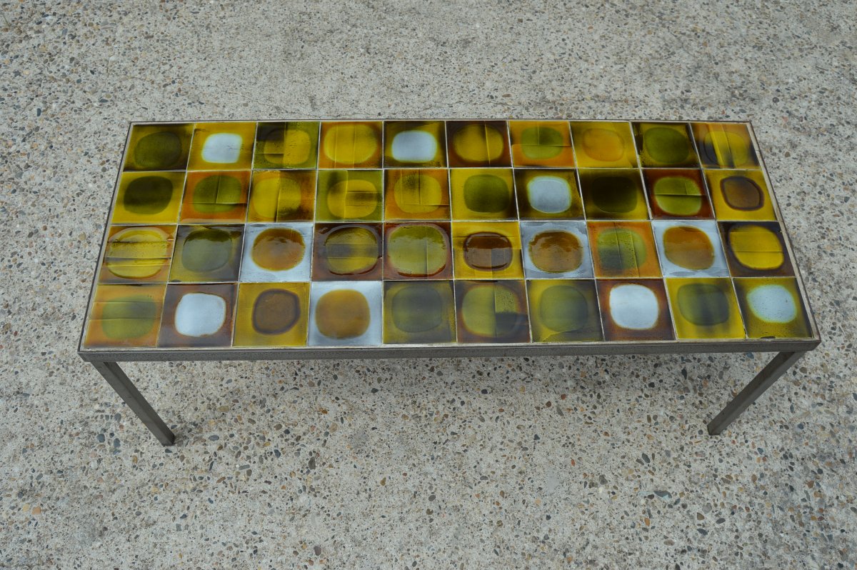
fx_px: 714
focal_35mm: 30
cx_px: 428
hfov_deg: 62.0
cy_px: 285
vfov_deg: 43.5
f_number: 7.1
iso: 100
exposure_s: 1/200
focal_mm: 20
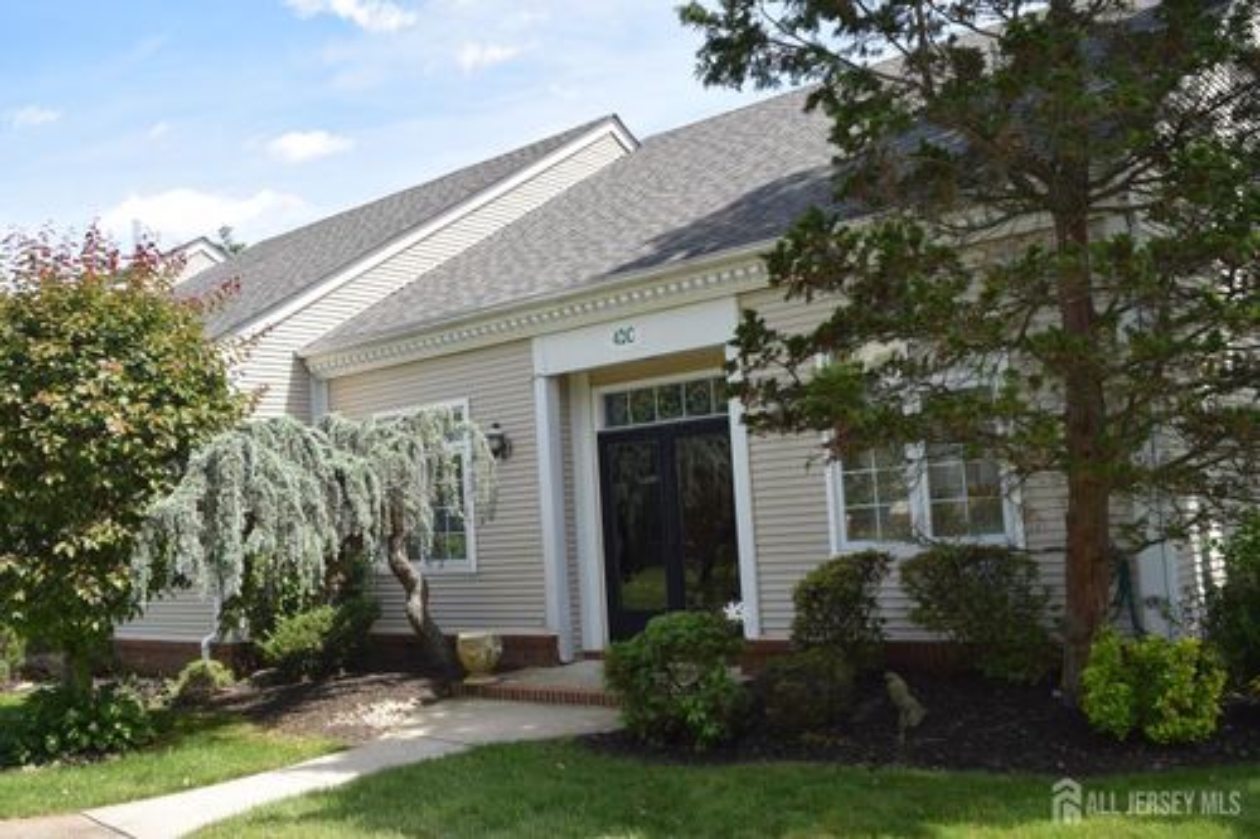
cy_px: 420
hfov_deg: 55.1
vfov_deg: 38.3
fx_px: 1207
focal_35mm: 34
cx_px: 630
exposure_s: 1/200
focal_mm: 23
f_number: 7.1
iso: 100
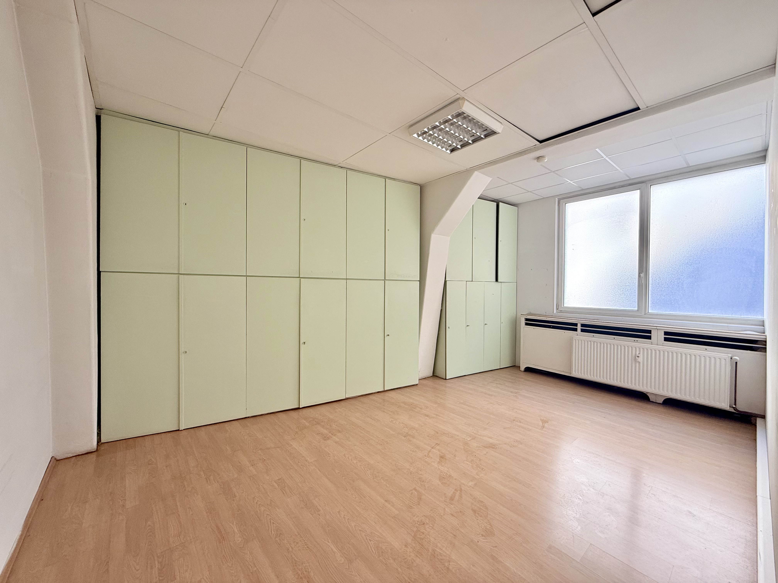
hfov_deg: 102.1
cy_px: 292
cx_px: 389
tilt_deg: -0.2
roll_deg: -0.2
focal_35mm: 14
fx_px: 315
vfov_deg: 85.7
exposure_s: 1/99
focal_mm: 2.22
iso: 100
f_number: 2.2
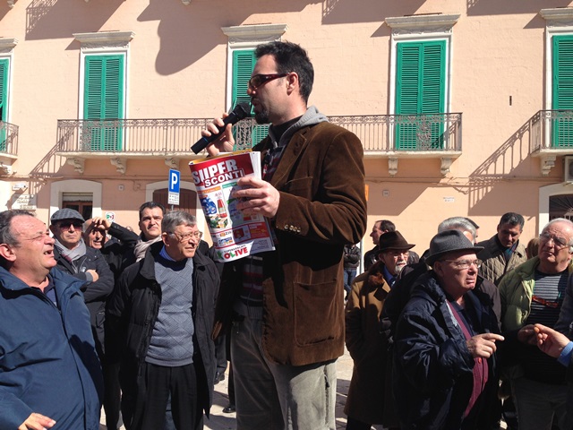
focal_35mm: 33
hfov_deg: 55.4
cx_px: 286
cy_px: 215
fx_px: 546
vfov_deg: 42.9
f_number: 2.4
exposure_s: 1/1427
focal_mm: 4.12
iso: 50
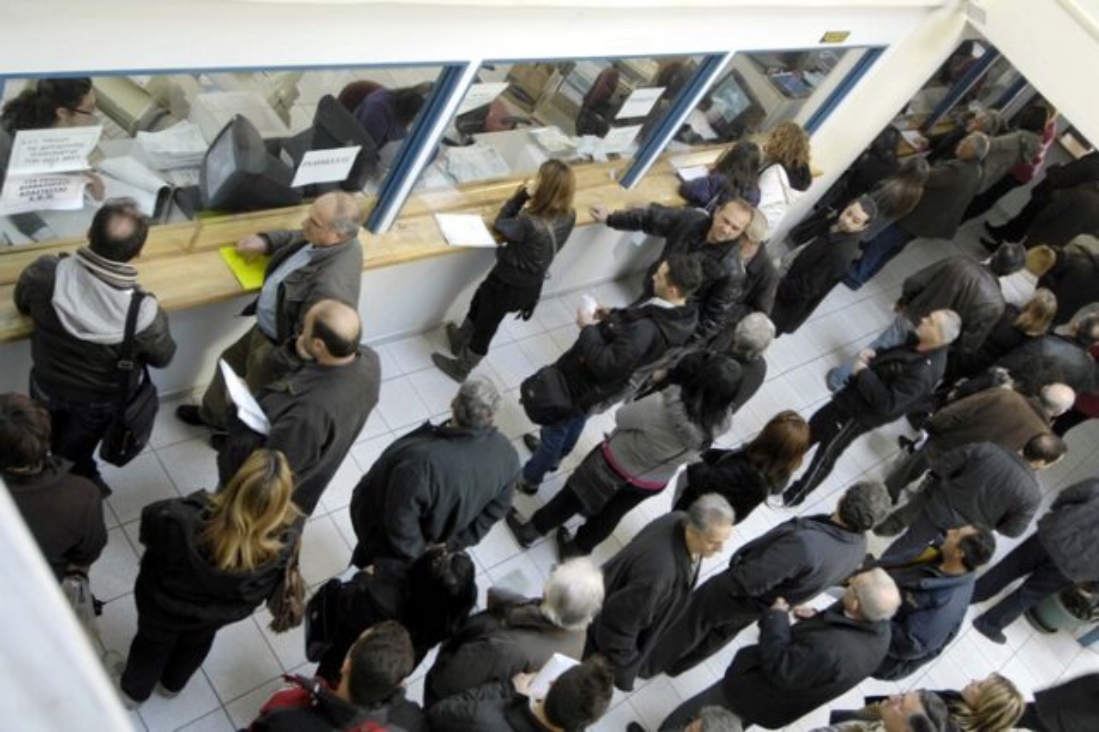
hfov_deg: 53.2
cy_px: 366
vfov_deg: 36.8
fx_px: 1098
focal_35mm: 36
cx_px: 550
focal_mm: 24
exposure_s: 1/20
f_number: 4
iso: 400
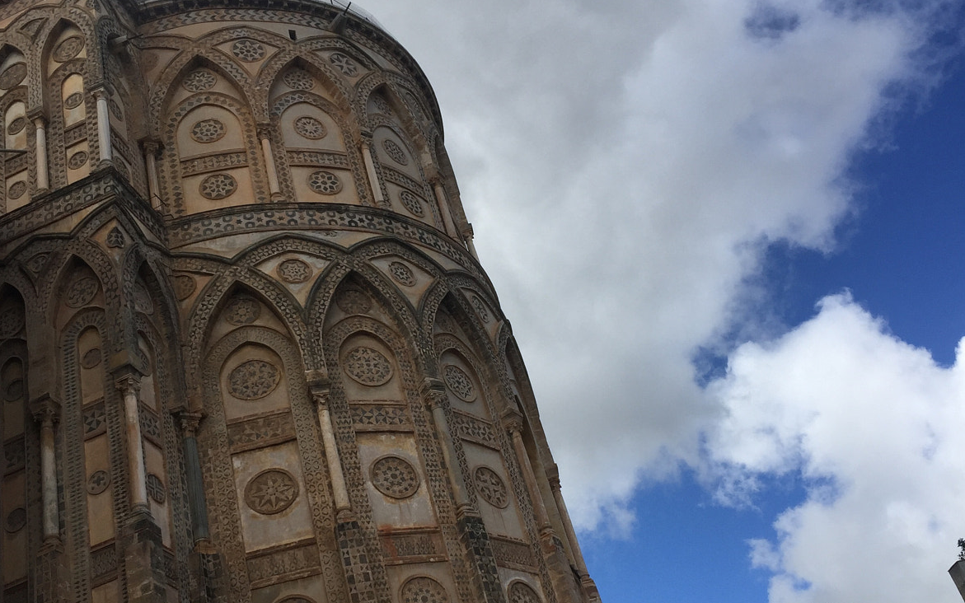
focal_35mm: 42
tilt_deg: +35.4
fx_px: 1105
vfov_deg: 30.4
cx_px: 478
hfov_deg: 47.2
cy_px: 378
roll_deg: +18.1
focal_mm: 4.15
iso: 32
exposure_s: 1/2083
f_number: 2.2
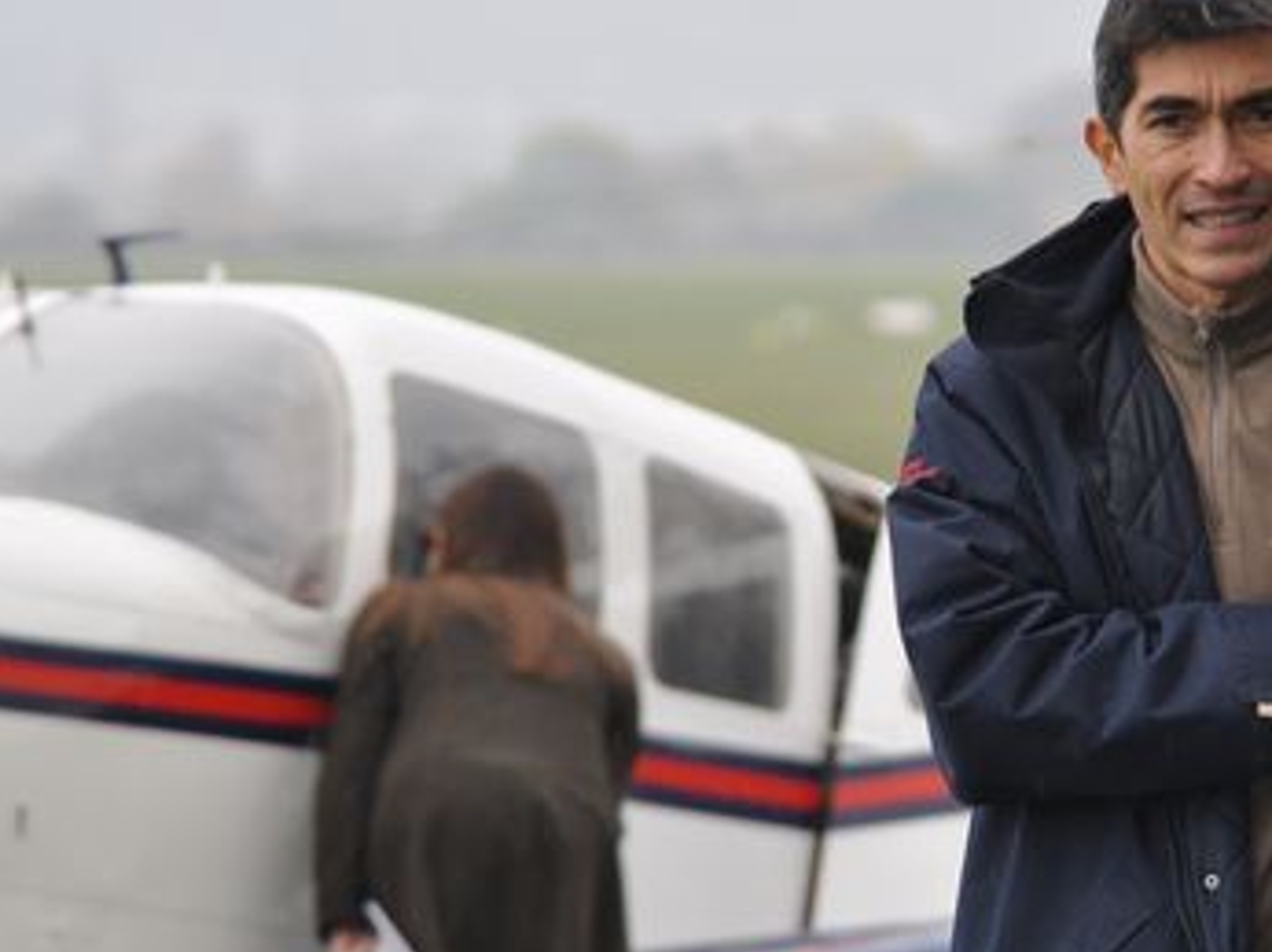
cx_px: 985
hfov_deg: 5.0
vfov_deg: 3.7
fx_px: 14688
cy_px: 542
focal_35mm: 400
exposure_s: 1/200
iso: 280
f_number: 5
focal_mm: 150
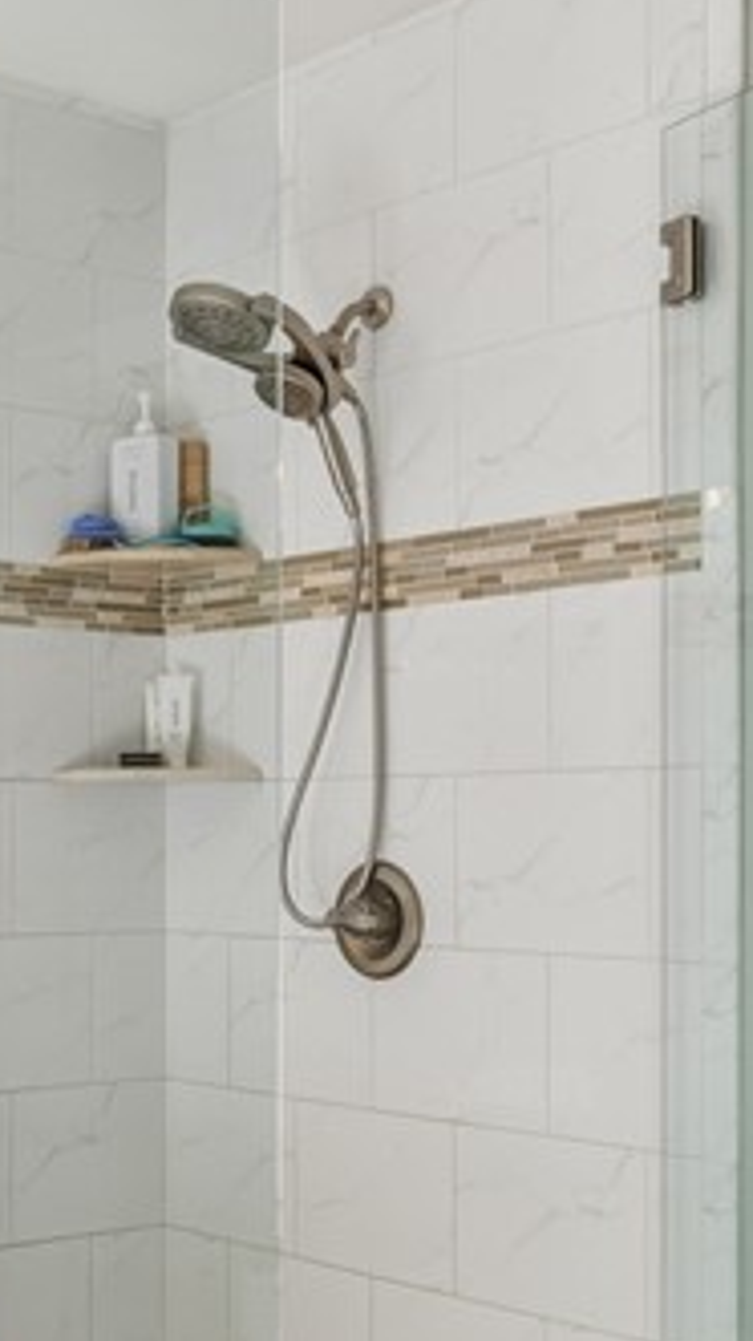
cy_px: 914
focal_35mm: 55
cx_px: 18
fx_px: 1954
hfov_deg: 21.1
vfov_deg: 37.4
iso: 2000
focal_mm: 16
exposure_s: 1/200
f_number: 9
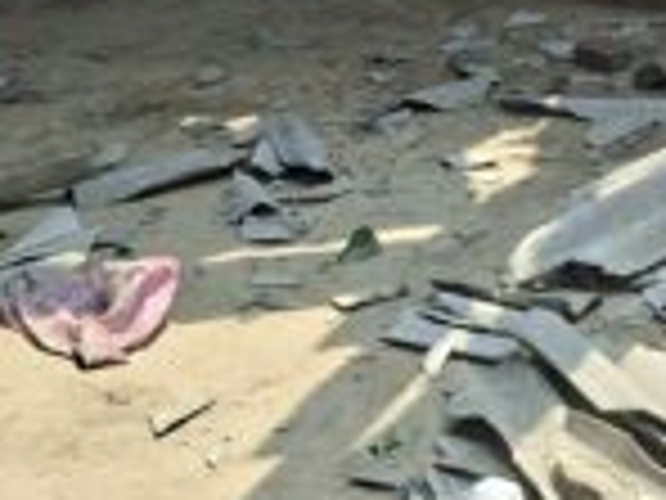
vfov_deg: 12.9
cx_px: 632
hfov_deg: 18.2
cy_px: -354
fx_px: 2039
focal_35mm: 106
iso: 50
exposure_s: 1/935
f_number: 1.8
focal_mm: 5.54
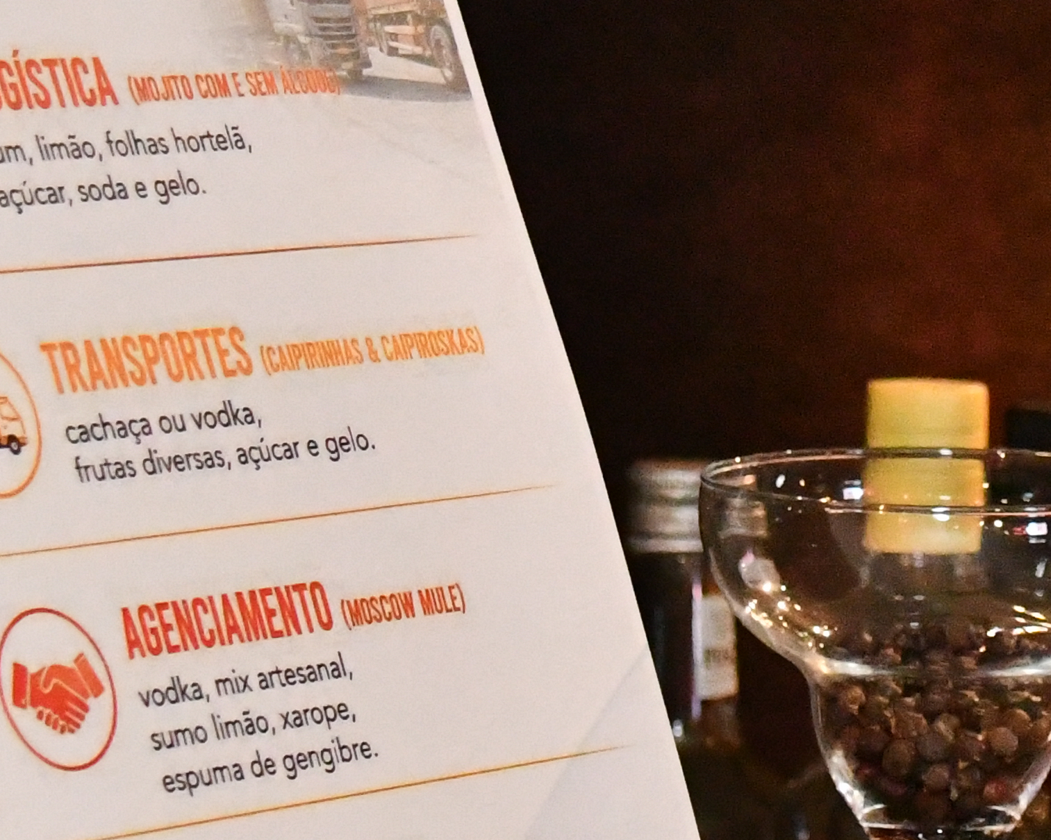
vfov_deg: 6.8
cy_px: 358
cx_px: 934
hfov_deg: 8.4
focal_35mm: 228
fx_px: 7091
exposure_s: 1/160
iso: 10000
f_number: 5
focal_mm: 44
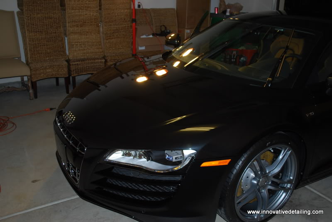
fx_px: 305
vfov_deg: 40.1
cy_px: 111
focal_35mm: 33
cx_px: 166
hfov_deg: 57.2
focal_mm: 22
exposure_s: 1/60
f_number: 4
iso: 200
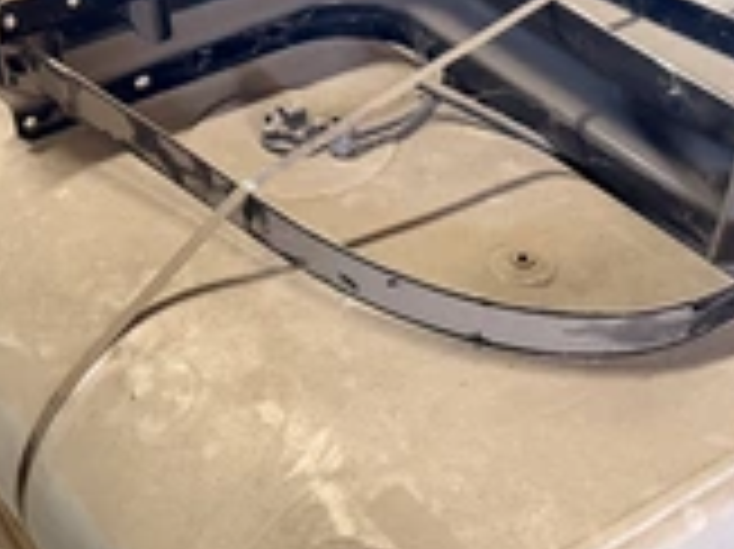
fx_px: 1250
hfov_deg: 32.6
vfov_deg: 24.6
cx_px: 441
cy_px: 396
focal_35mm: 59
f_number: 1.78
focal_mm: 6.76
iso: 500
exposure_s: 1/60
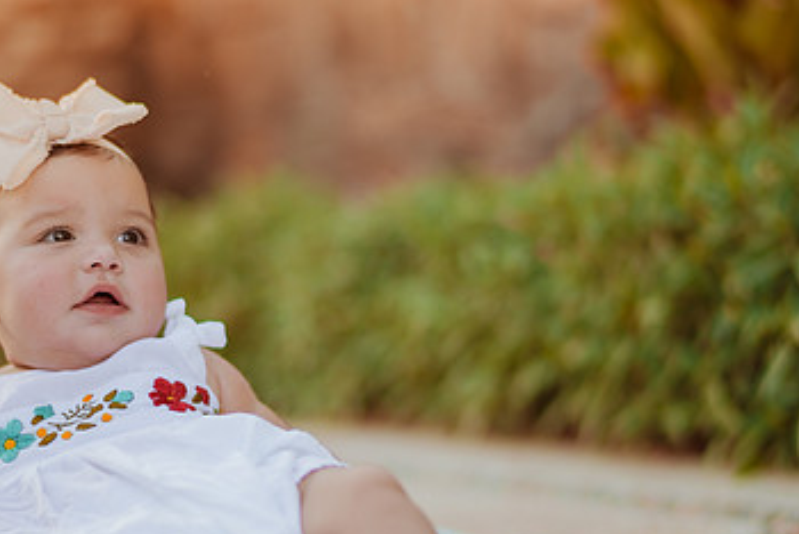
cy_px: 369
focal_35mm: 96
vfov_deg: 14.2
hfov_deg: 21.2
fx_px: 2132
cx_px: 370
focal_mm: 58
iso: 125
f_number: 1.4
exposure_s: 1/640
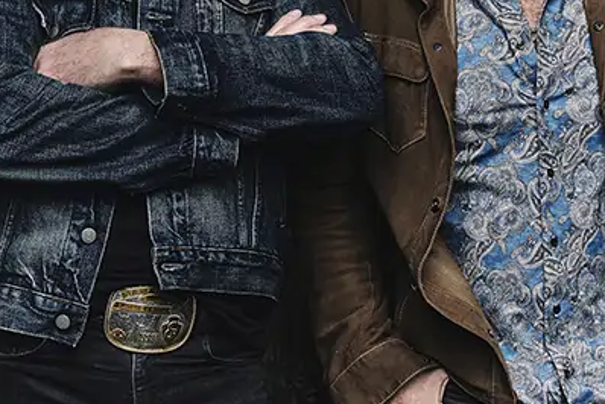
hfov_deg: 23.4
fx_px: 1463
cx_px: 328
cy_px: 20
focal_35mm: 87
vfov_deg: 15.5
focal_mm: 35
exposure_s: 1/250
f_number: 11
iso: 400
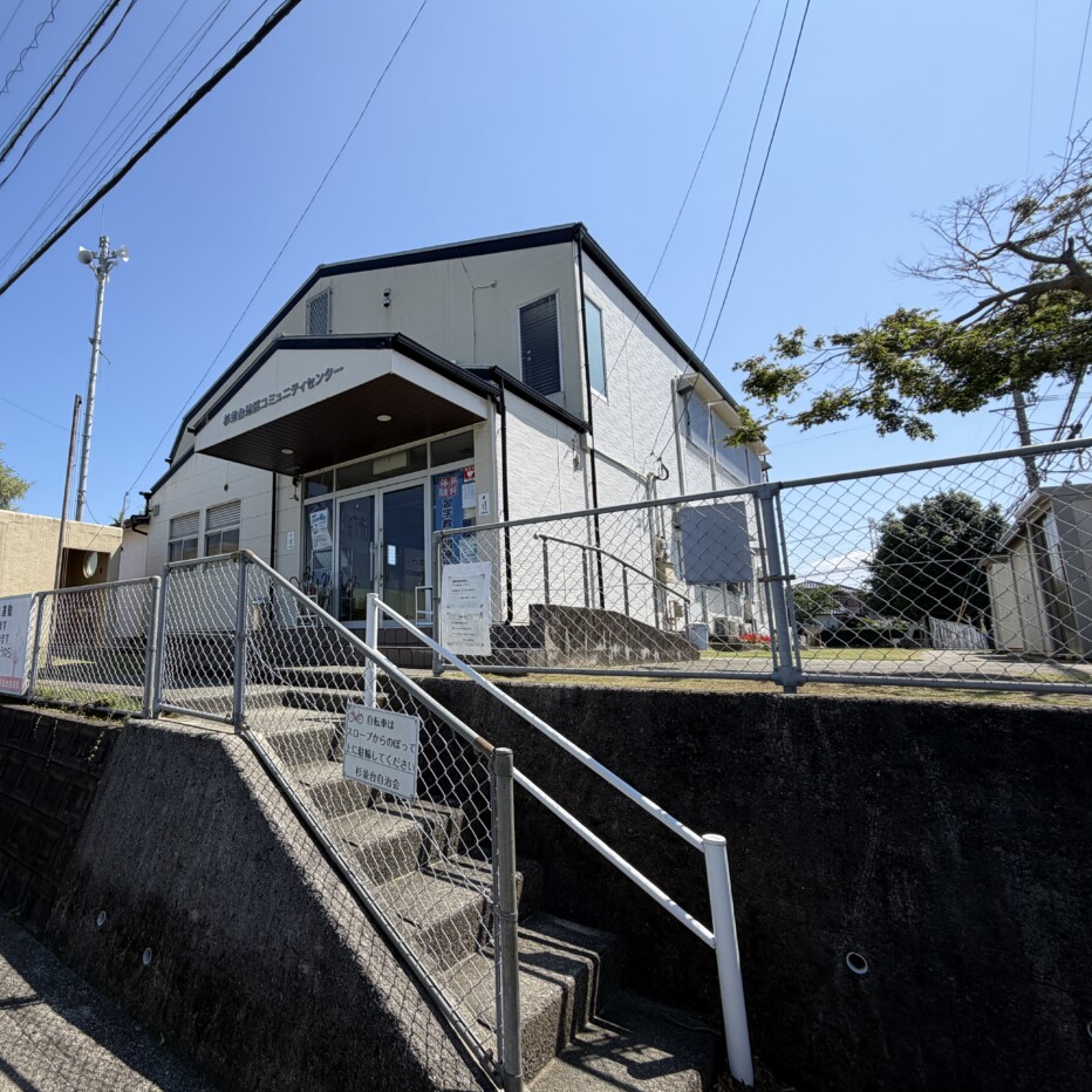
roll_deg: +0.2
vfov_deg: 84.0
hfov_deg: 81.5
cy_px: 539
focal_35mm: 17
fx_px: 607
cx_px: 376
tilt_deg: +10.7
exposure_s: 1/770
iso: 25
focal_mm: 2.22
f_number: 2.2
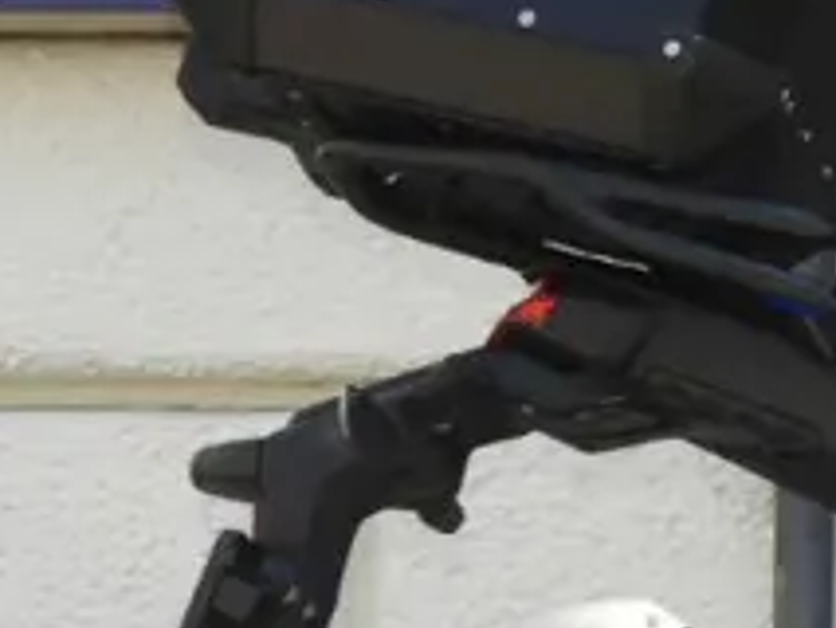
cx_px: 1904
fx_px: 7491
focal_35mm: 310
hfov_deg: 6.1
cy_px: 338
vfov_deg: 4.8
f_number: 4
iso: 100
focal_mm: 9.9
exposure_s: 1/200
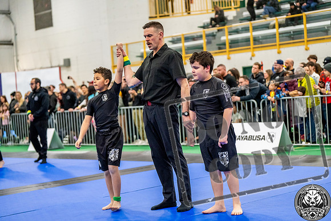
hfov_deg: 28.8
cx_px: 166
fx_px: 644
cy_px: 110
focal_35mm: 70
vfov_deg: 19.5
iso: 5000
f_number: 2.8
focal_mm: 70
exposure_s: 1/500
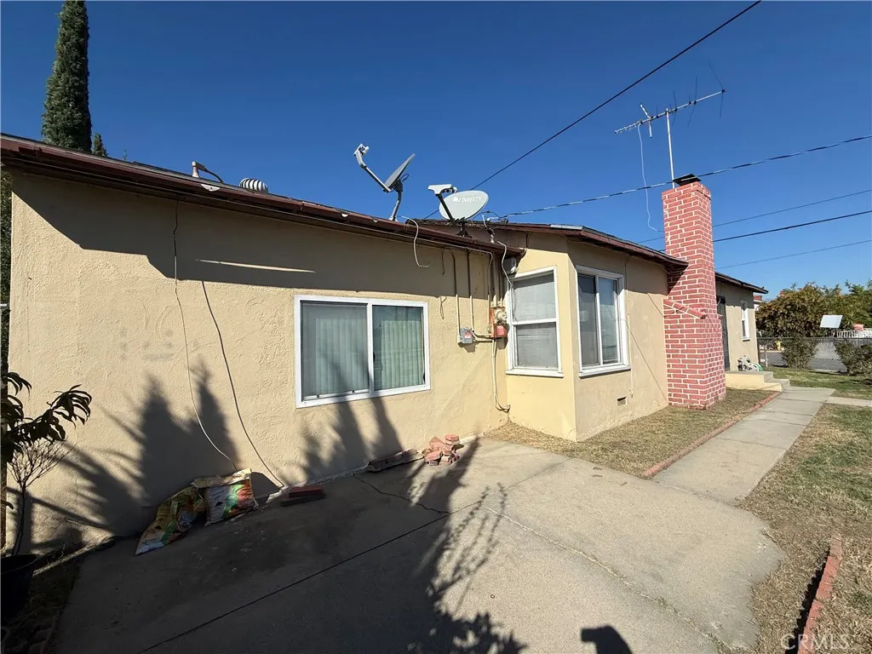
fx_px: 353
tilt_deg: +2.9
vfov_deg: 85.7
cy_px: 327
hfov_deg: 102.1
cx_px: 436
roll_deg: +1.4
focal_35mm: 14
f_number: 2.2
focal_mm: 2.22
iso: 50
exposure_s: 1/4149
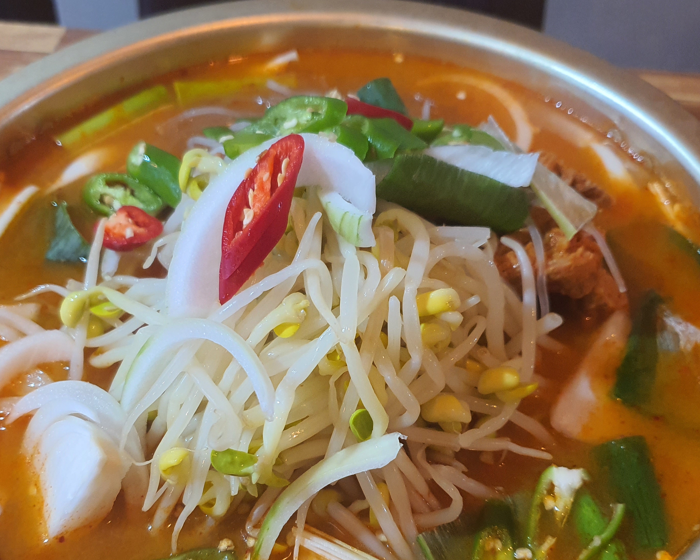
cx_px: 317
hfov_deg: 49.0
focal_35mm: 37
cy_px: 367
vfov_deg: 39.7
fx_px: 766
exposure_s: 1/40
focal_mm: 4.3
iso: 320
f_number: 1.5
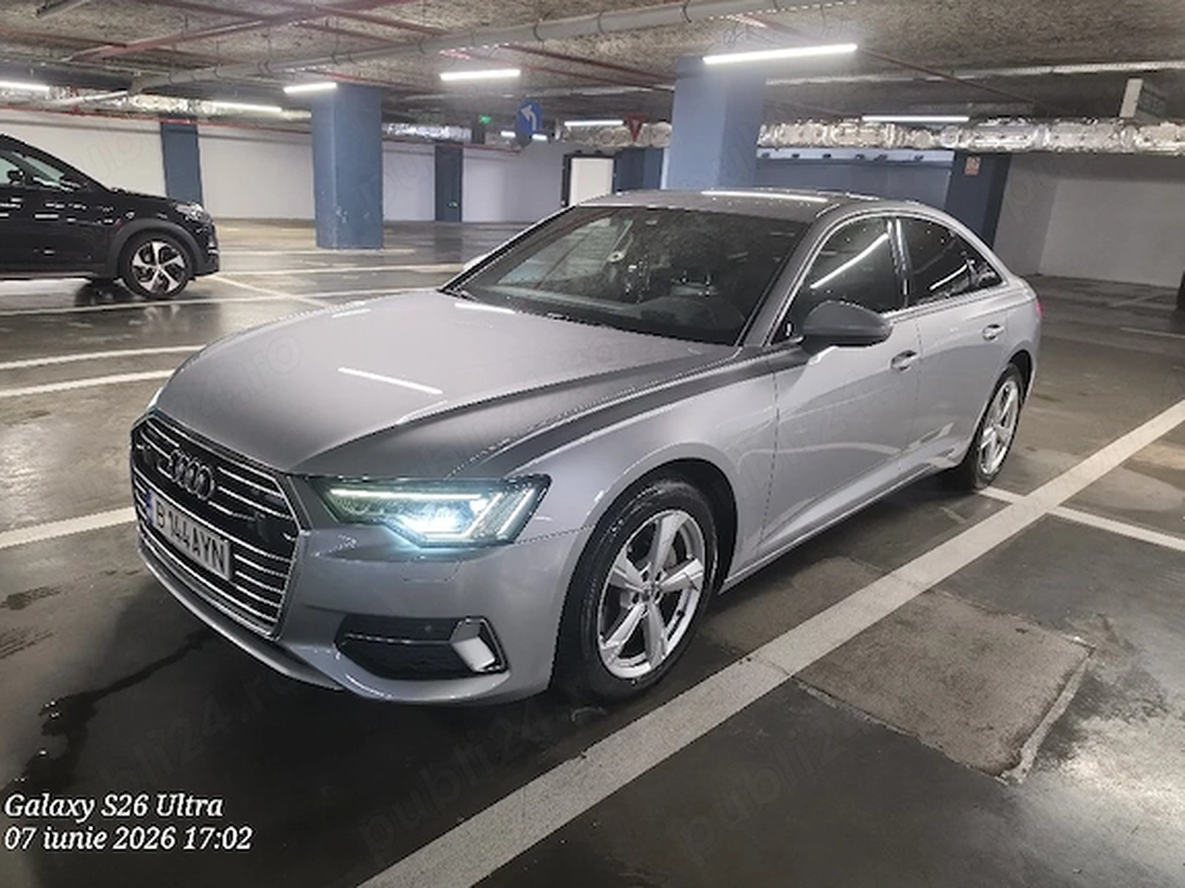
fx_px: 821
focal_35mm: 24
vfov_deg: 56.8
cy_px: 443
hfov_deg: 71.6
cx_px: 571
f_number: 1.4
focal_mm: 6.5
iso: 100
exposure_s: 1/41
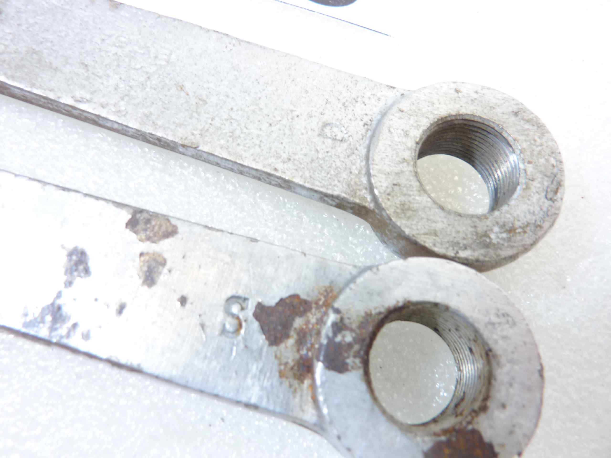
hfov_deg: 69.4
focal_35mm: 25
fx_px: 441
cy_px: 229
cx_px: 306
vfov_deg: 54.9
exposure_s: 1/13
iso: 80
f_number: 3.3
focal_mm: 4.1
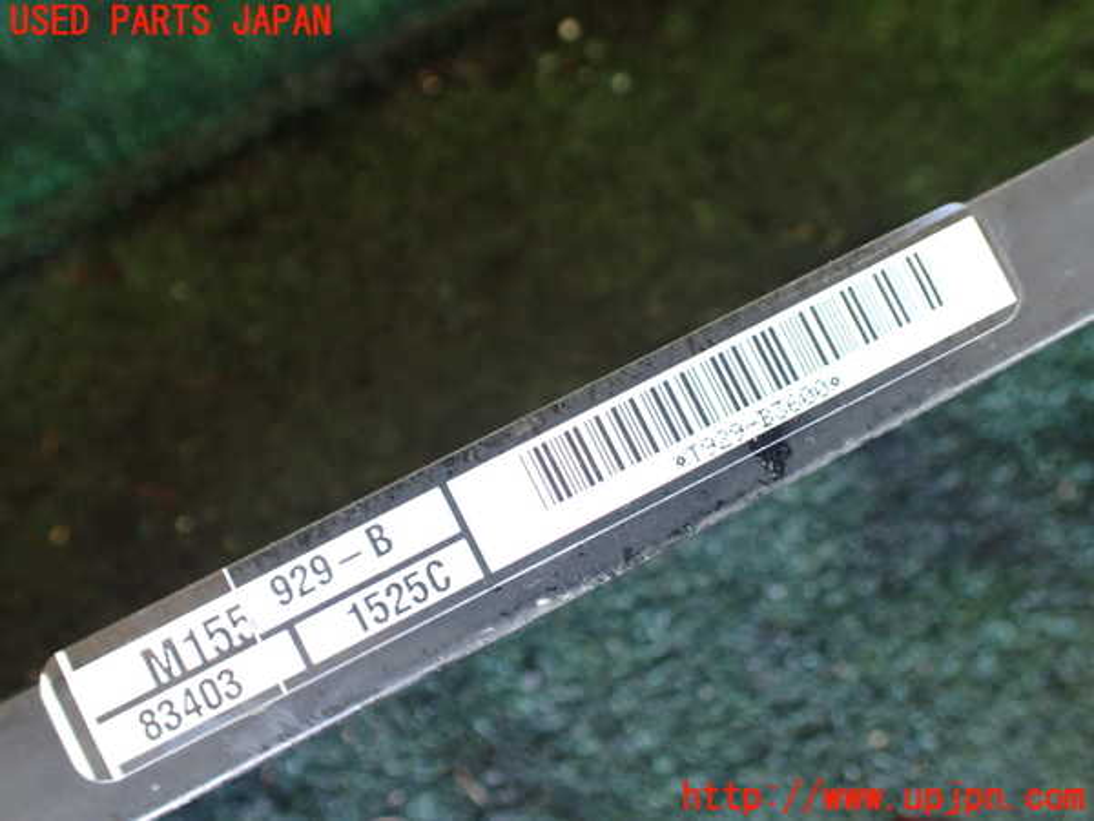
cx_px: 547
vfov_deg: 46.8
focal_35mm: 30
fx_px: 948
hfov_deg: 60.0
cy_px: 410
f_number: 2.3
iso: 800
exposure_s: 1/50
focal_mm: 5.4
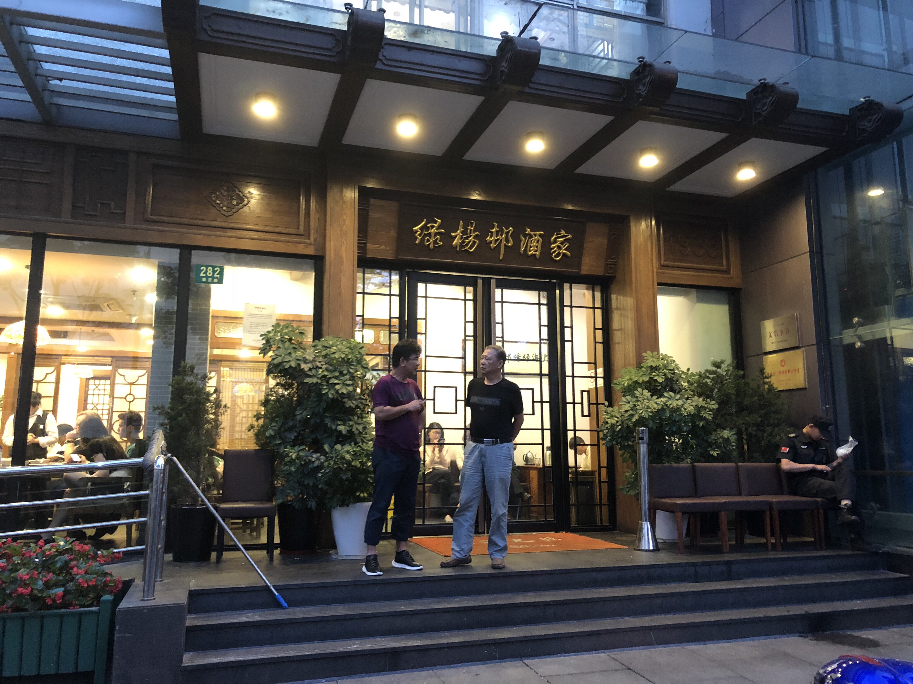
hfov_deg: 63.4
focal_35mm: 28
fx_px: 739
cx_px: 456
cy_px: 342
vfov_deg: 49.7
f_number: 1.8
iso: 100
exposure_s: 1/6
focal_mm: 4
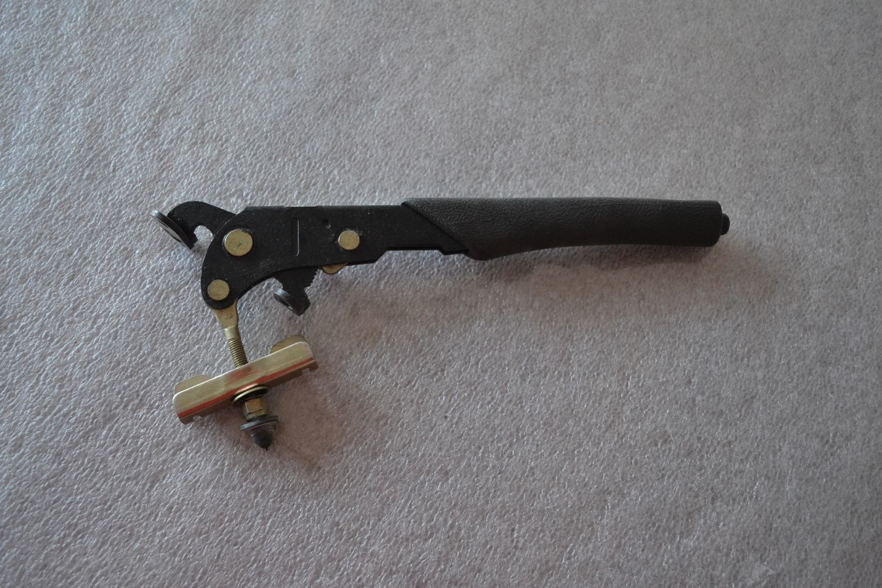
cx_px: 441
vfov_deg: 40.0
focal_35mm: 33
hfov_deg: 57.2
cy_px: 294
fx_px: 808
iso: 1100
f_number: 3.8
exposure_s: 1/60
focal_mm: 22
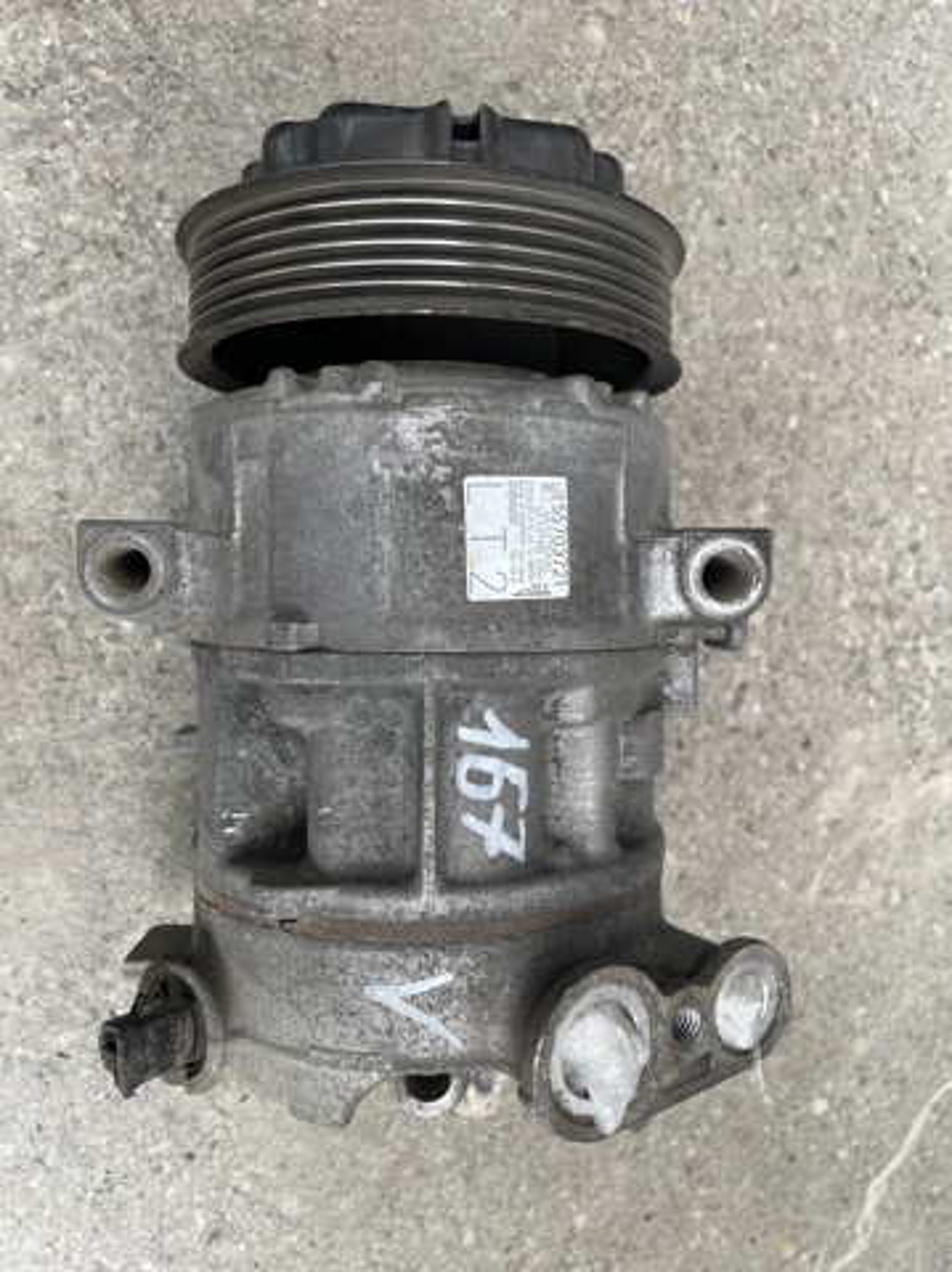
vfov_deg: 67.4
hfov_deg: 53.0
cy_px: 636
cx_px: 476
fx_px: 955
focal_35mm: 26
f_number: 1.6
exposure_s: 1/255
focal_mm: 4.2
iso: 32
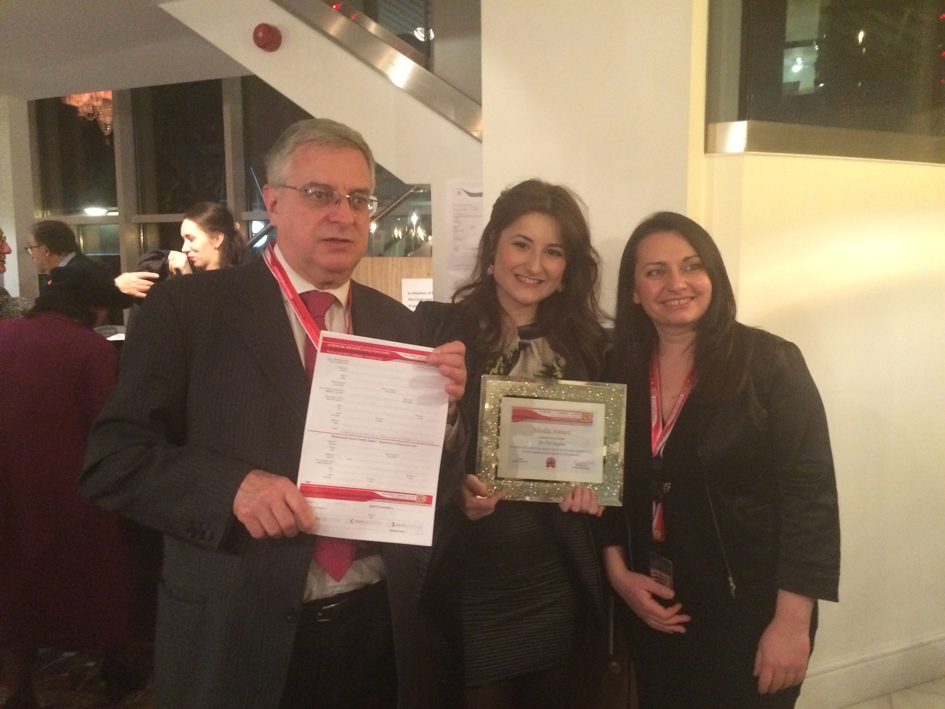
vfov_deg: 48.2
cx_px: 472
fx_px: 792
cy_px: 354
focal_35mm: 29
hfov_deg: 61.7
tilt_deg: -6.6
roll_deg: -0.2
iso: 400
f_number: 2.2
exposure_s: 1/17
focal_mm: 4.15
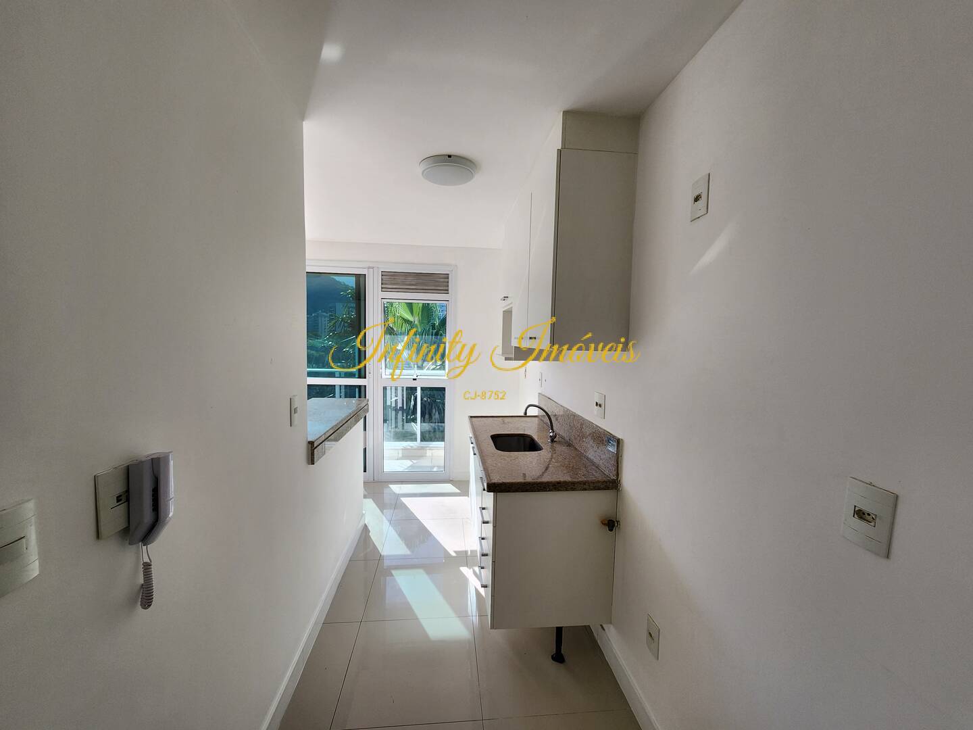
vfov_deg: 89.9
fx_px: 365
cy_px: 365
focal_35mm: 13
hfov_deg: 106.2
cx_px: 486
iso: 50
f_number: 2.2
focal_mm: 2.2
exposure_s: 1/292
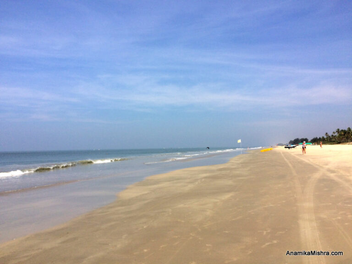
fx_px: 295
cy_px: 132
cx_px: 176
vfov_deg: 48.2
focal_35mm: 29
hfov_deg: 61.7
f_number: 2.2
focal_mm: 4.15
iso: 32
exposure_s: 1/3731
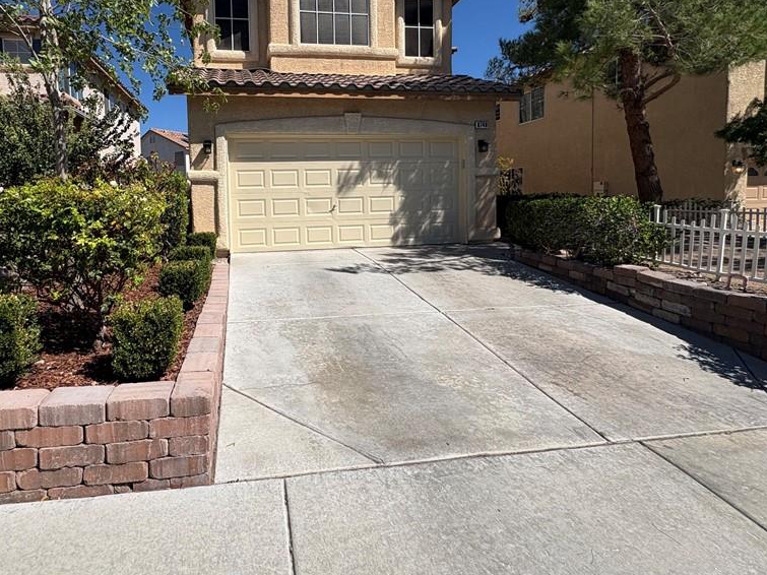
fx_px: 421
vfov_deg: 67.9
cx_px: 308
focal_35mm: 19
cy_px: 225
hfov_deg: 83.7
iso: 50
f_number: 2.2
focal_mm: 2.22
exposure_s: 1/3390
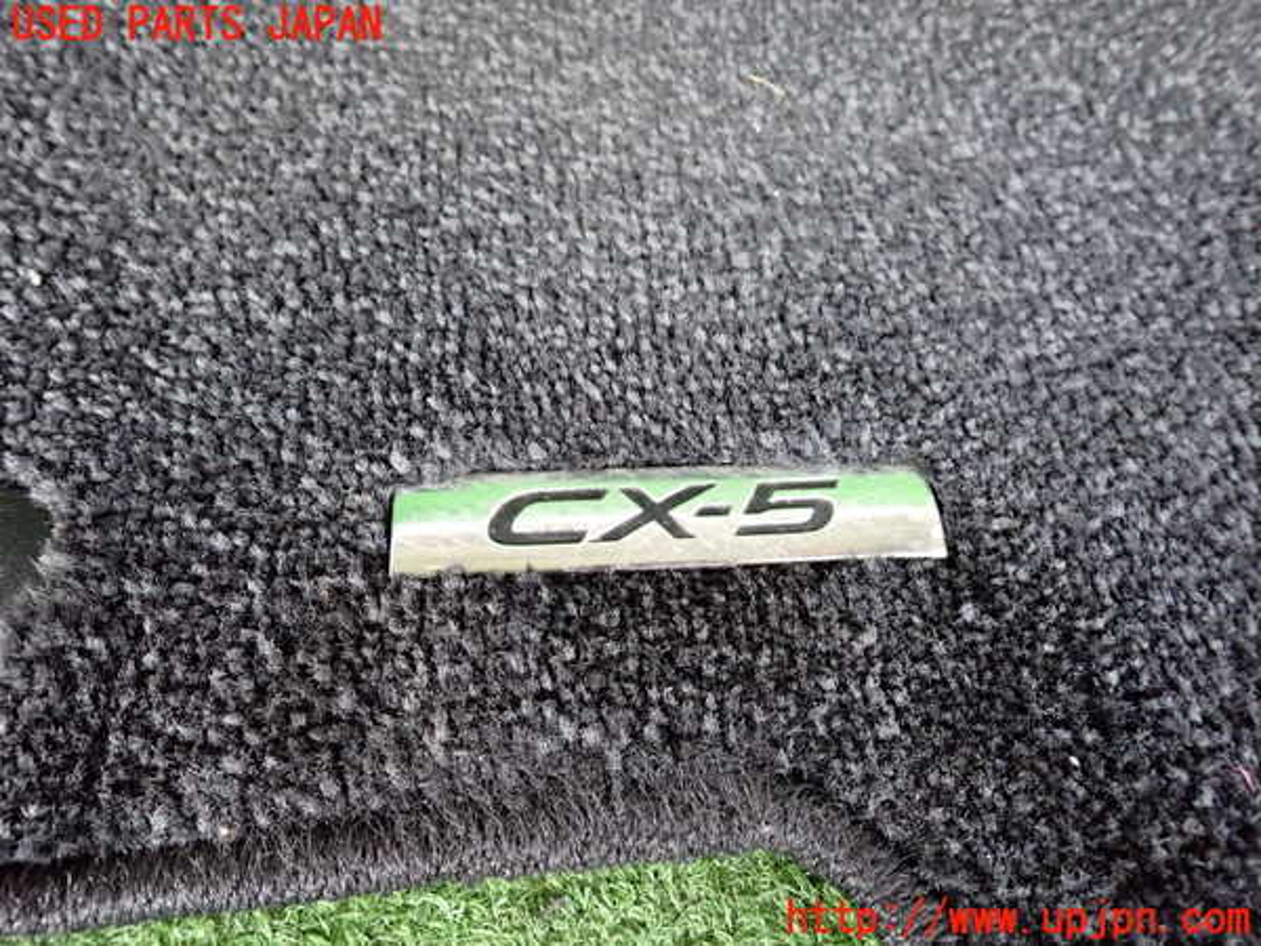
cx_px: 630
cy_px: 473
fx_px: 911
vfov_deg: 54.9
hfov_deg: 69.4
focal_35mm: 25
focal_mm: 4.5
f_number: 2
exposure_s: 1/100
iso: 640
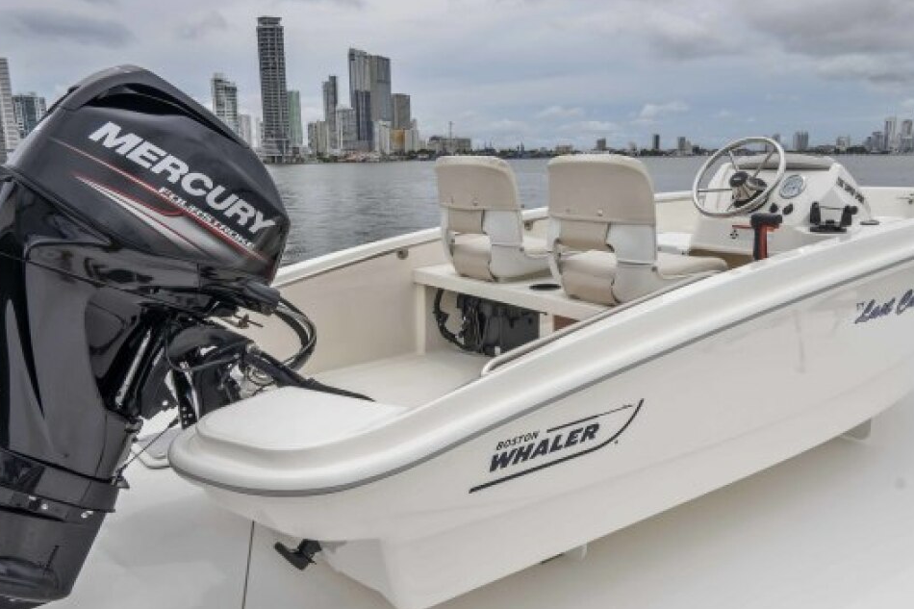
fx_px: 736
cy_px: 364
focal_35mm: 29
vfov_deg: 44.7
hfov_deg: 63.7
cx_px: 472
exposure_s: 1/250
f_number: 11
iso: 80
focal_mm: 17
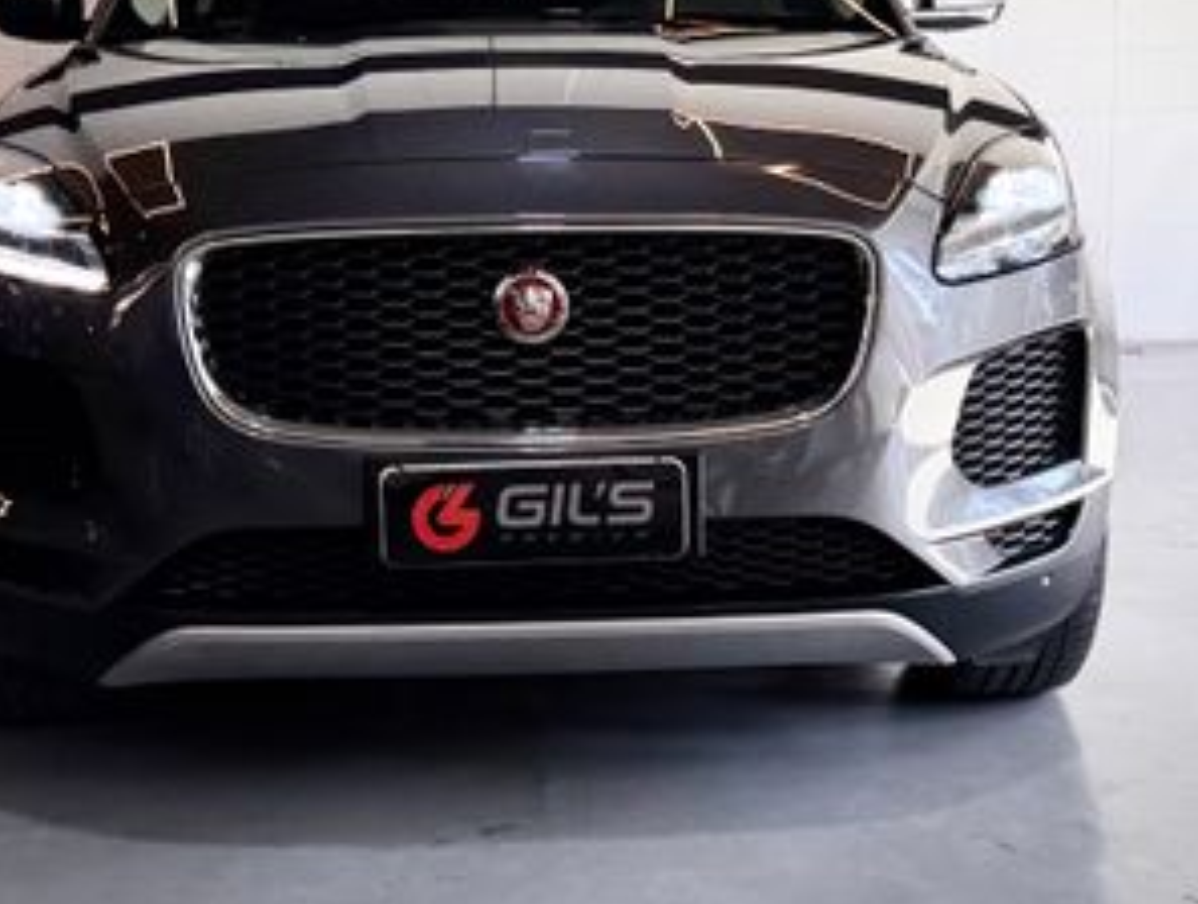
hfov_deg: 48.8
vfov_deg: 37.4
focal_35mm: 38
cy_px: 299
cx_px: 545
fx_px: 1318
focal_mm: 6.76
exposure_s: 1/250
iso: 64
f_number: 1.78
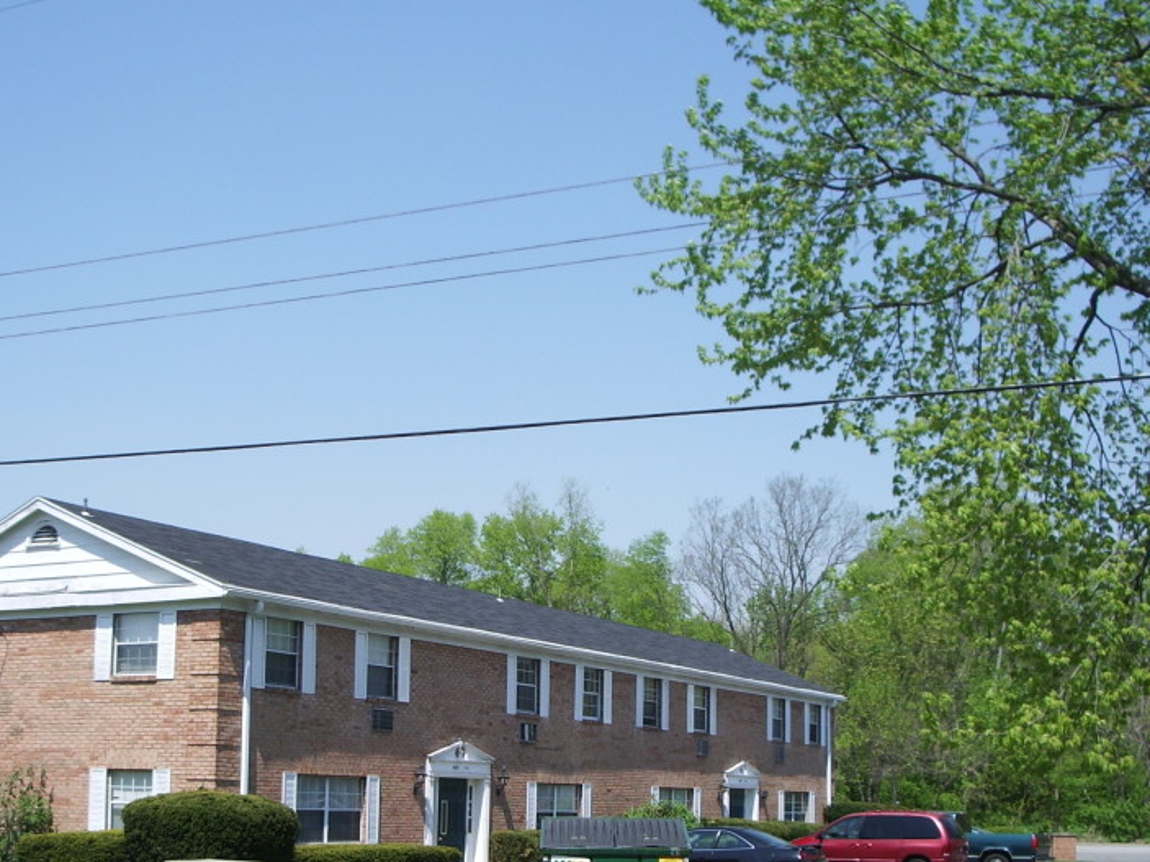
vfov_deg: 28.3
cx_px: 481
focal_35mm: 51
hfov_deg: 37.4
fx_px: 1694
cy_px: 600
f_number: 4.3
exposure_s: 1/400
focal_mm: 5.8
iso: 50
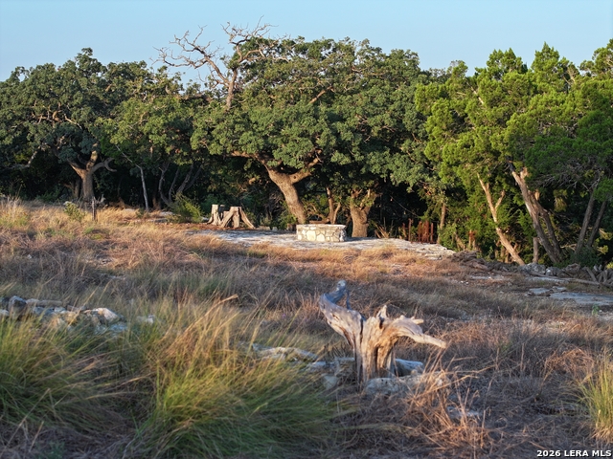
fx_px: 1240
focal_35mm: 70
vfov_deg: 21.0
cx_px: 306
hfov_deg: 27.8
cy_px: 230
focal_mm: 19.35
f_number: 2.8
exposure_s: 1/500
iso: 170
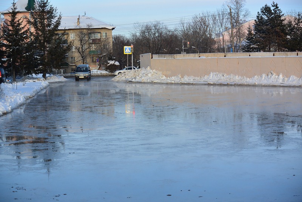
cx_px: 151
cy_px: 101
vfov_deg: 16.9
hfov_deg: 25.0
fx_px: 680
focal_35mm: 81
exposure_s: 1/400
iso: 100
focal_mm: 30
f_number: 4.5
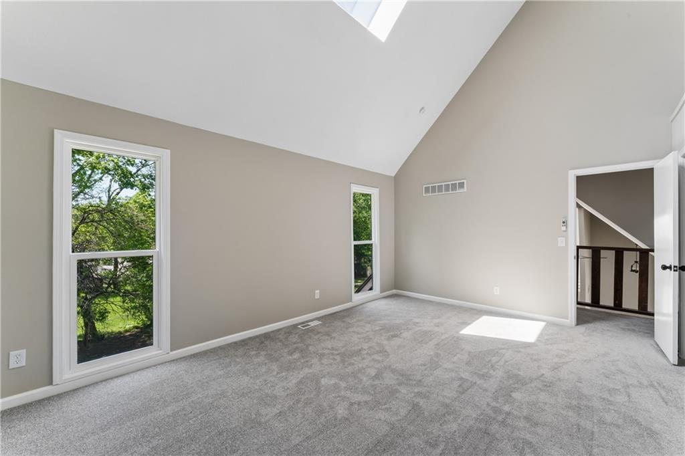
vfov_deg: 81.2
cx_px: 342
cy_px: 228
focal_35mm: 14
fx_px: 266
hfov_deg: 104.3
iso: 400
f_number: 13
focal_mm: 14
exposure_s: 1/20
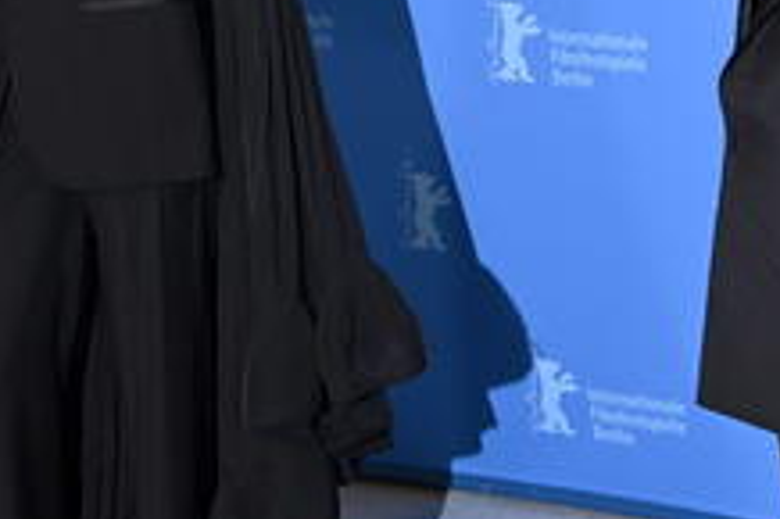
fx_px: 3226
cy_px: -7
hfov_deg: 13.8
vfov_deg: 9.1
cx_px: 485
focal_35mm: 149
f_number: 5.6
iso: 1250
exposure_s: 1/250
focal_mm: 72
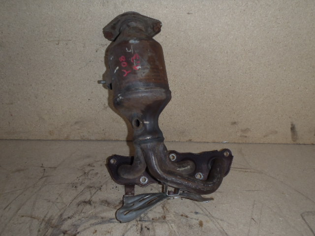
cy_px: 118
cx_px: 158
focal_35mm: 28
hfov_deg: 63.4
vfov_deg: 49.7
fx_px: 255
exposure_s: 1/30
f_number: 3.9
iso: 100
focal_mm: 5
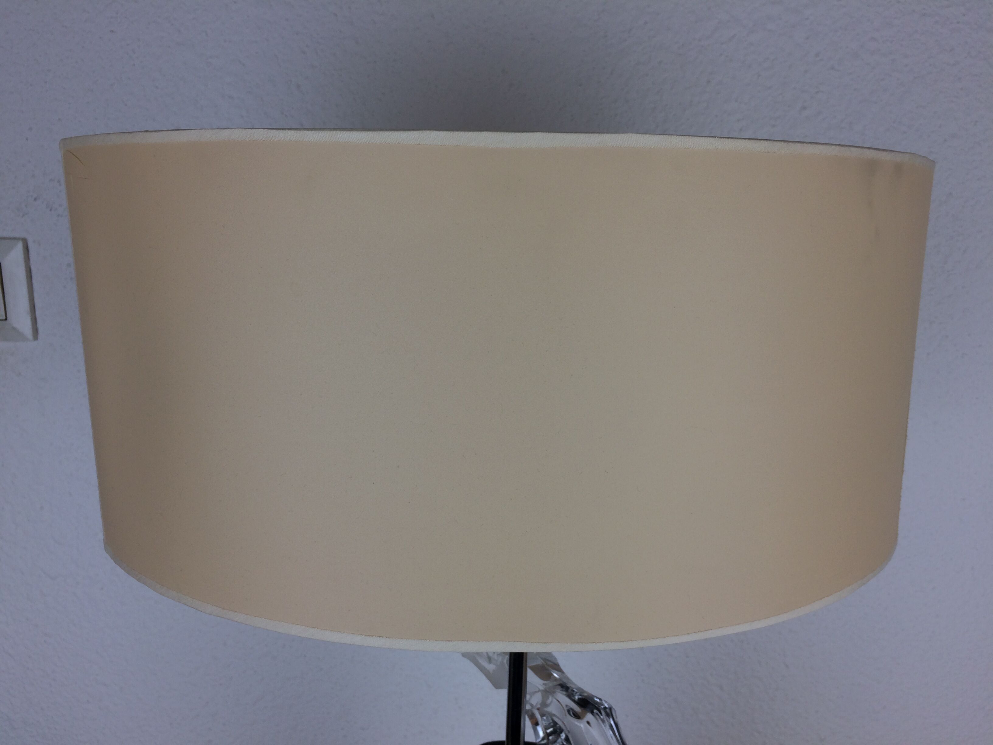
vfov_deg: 48.2
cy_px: 372
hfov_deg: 61.7
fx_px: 832
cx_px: 496
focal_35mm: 29
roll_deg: -0.3
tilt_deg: -12.6
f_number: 2.2
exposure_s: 1/100
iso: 32
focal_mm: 4.15
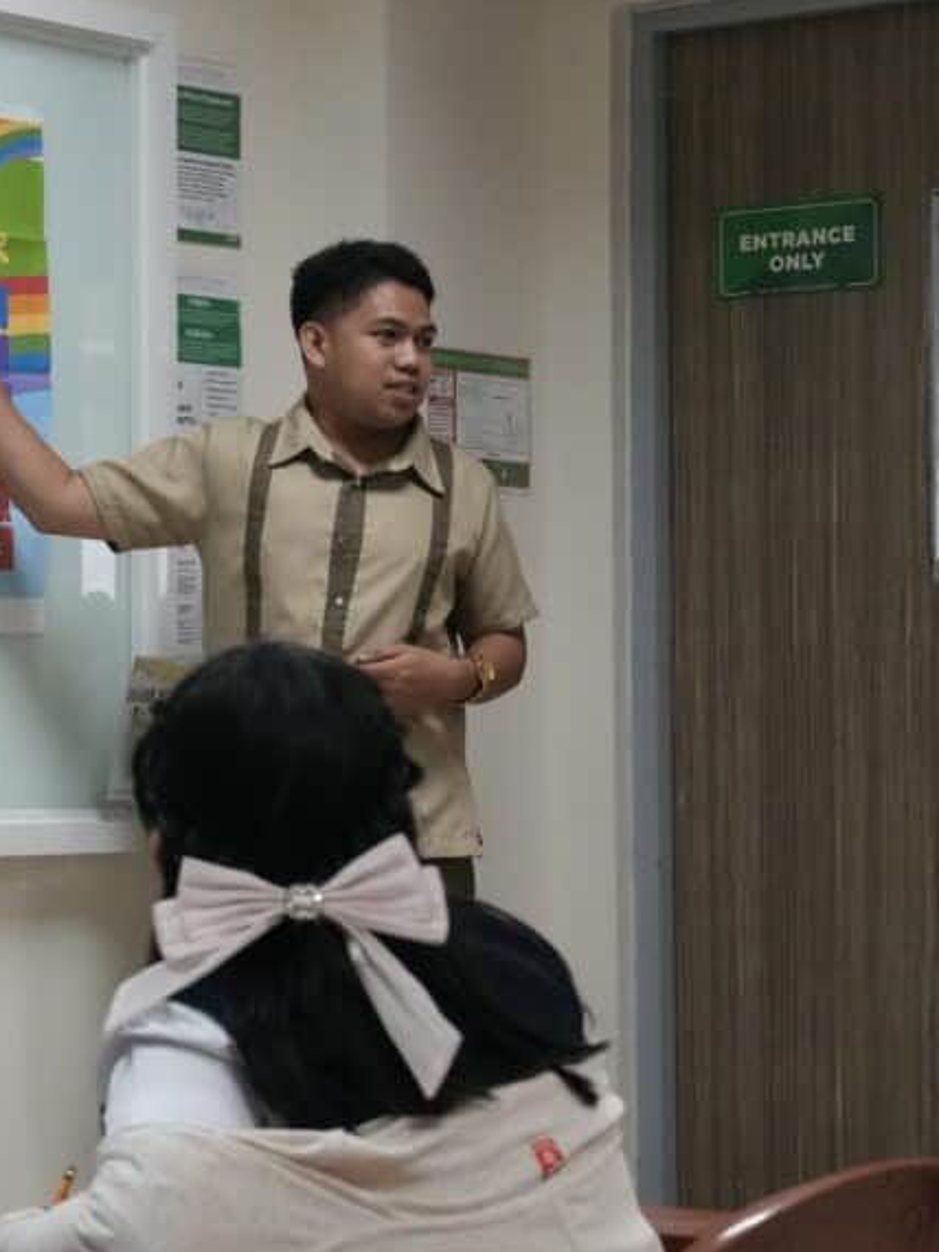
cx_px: 185
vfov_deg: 18.7
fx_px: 3799
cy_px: 581
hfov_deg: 14.0
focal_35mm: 105
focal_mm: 44
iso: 6400
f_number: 5
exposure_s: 1/320
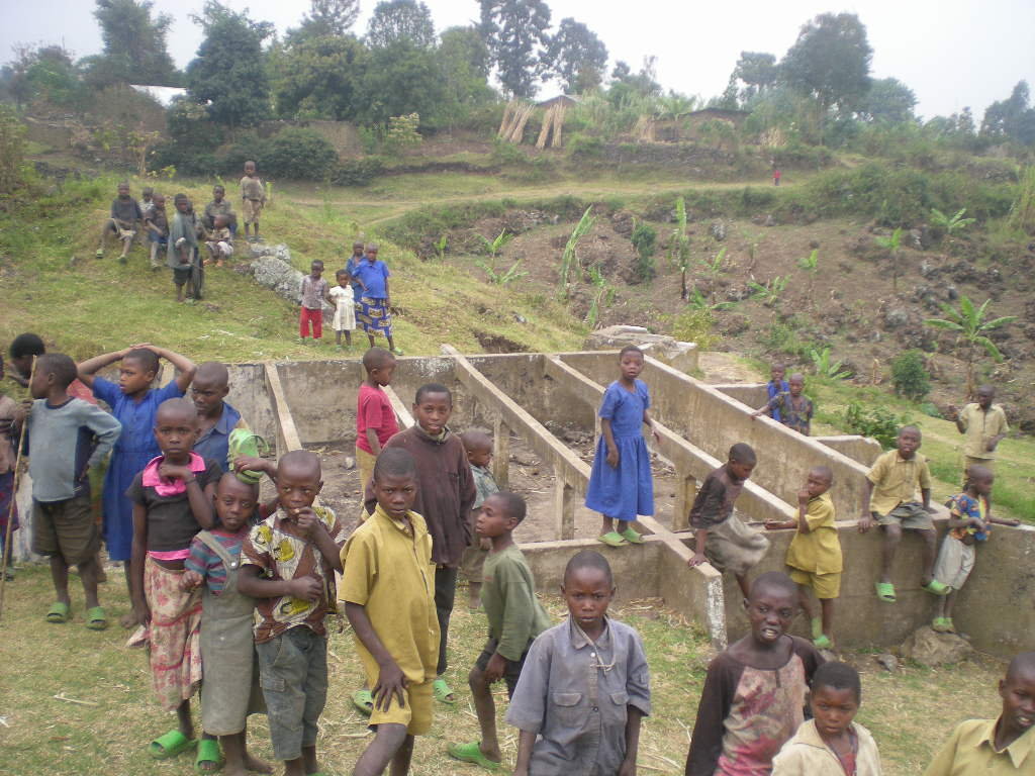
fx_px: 1136
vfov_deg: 37.7
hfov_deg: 49.0
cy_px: 388
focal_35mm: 38
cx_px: 518
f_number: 3.1
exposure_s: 1/126
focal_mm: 6.3
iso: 58
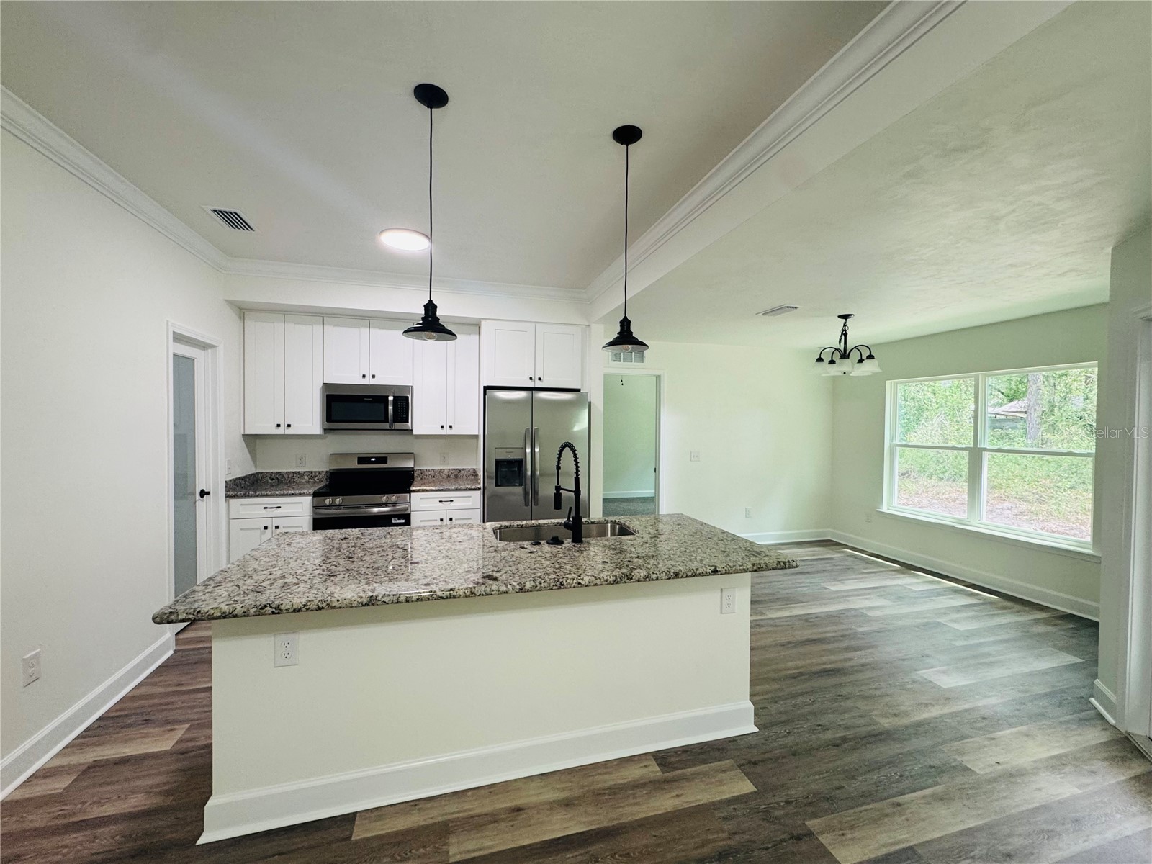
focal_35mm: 14
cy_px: 432
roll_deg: -0.7
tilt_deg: -1.0
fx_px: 466
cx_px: 576
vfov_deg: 85.7
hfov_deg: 102.1
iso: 160
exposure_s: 1/60
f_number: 2.2
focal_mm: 2.22
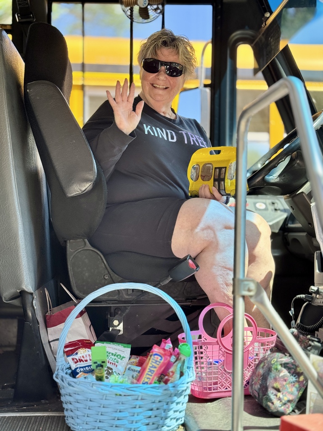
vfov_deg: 39.7
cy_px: 216
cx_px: 162
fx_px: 597
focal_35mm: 48
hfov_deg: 30.3
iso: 64
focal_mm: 6.76
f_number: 1.78
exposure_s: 1/399
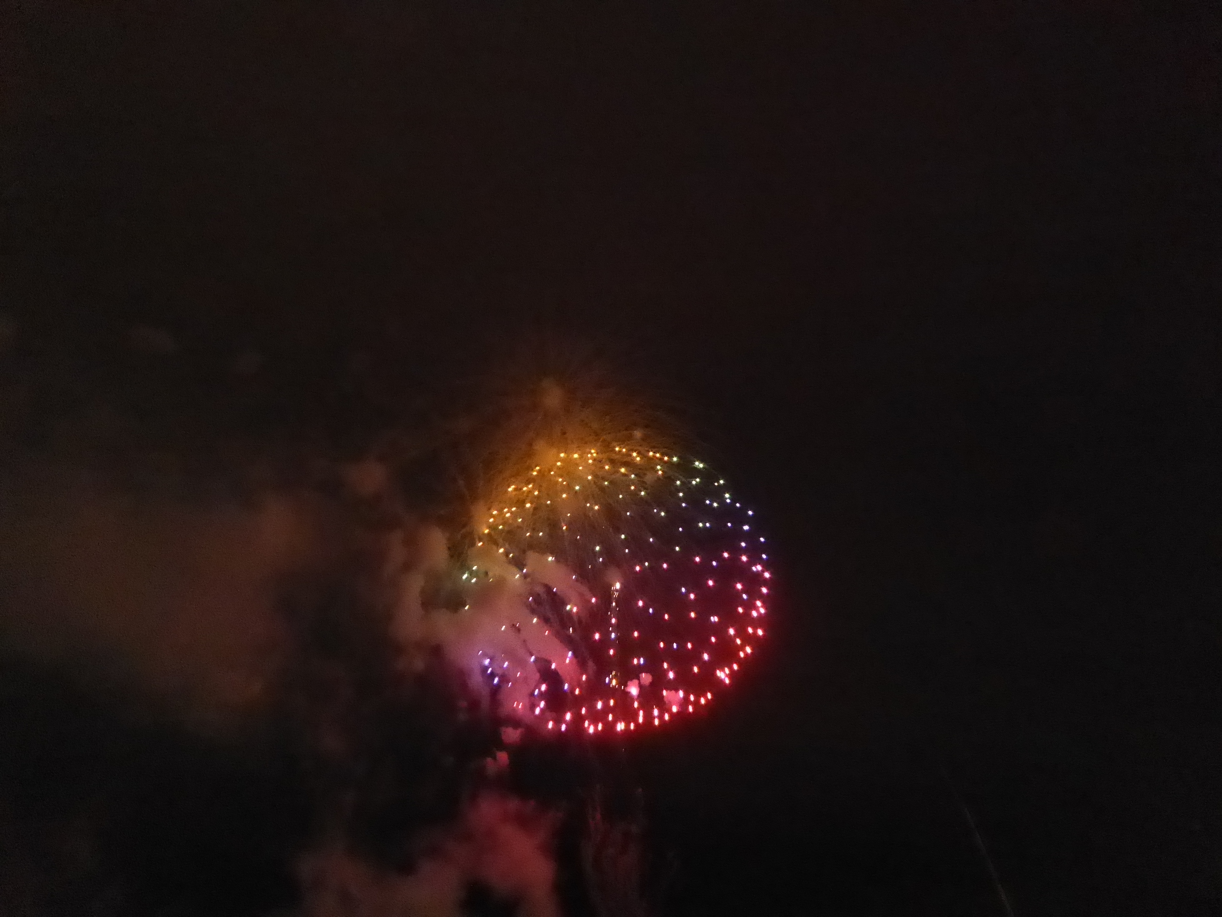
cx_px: 611
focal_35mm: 25
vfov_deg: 54.9
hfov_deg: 69.4
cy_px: 458
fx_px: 883
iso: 3200
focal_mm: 4.3
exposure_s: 1/13
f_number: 3.3
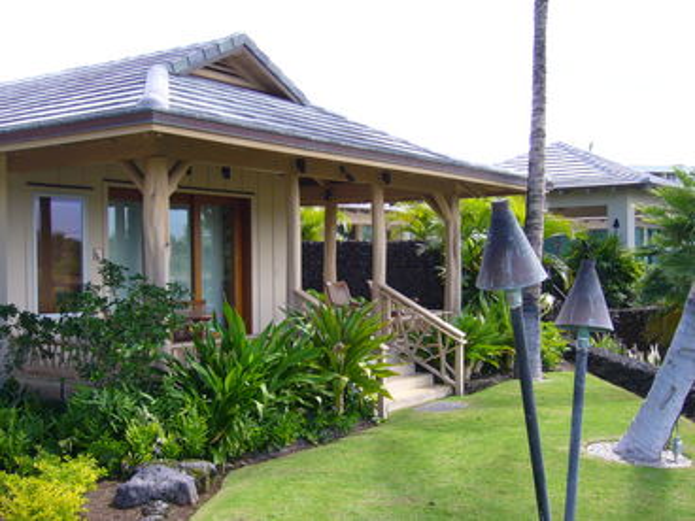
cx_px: 348
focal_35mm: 45
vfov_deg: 32.2
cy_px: 260
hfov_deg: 42.1
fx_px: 903
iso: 100
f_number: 3.2
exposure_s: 1/320
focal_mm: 7.5
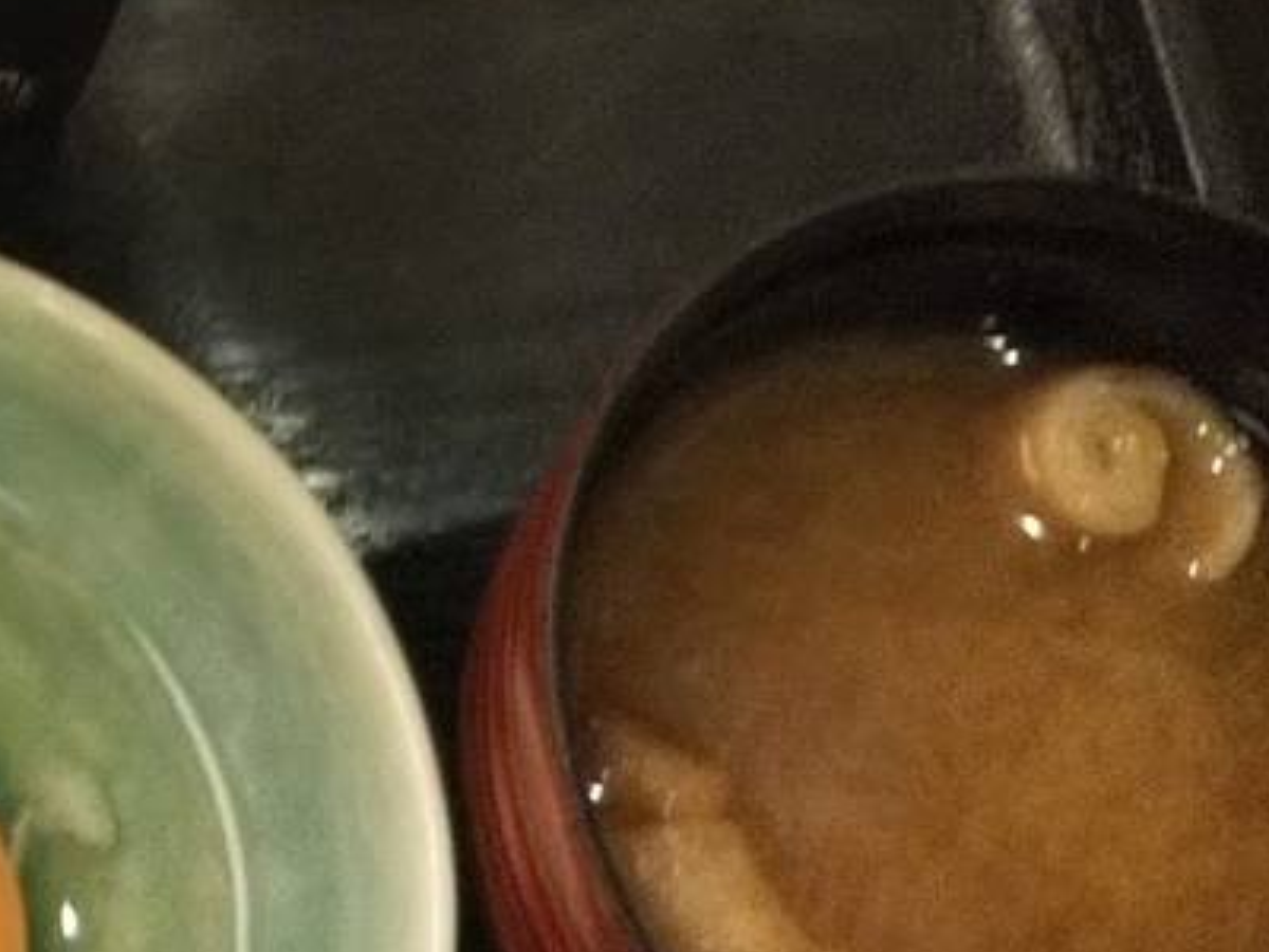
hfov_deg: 19.2
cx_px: -615
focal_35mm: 90
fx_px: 3299
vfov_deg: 16.0
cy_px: -83
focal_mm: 4
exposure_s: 1/30
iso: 200
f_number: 2.2
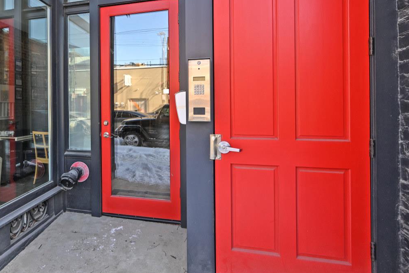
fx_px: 239
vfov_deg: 58.8
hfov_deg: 78.4
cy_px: 104
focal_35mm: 21
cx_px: 135
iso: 220
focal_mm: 14
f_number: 4
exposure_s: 1/250
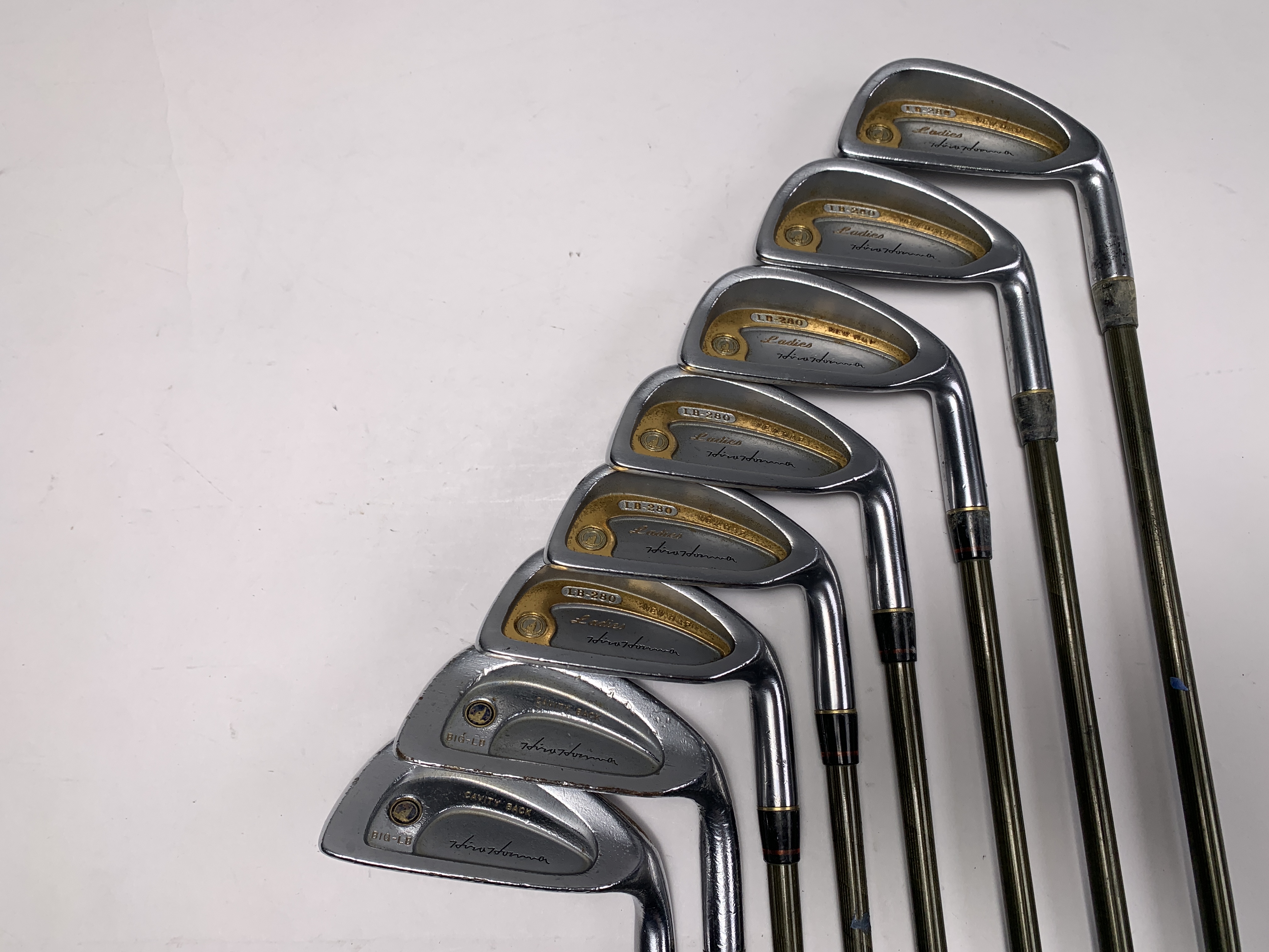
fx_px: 953
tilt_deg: -77.3
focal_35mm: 26
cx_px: 634
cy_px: 476
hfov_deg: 67.3
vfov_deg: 53.1
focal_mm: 4.25
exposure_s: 1/359
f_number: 1.8
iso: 25
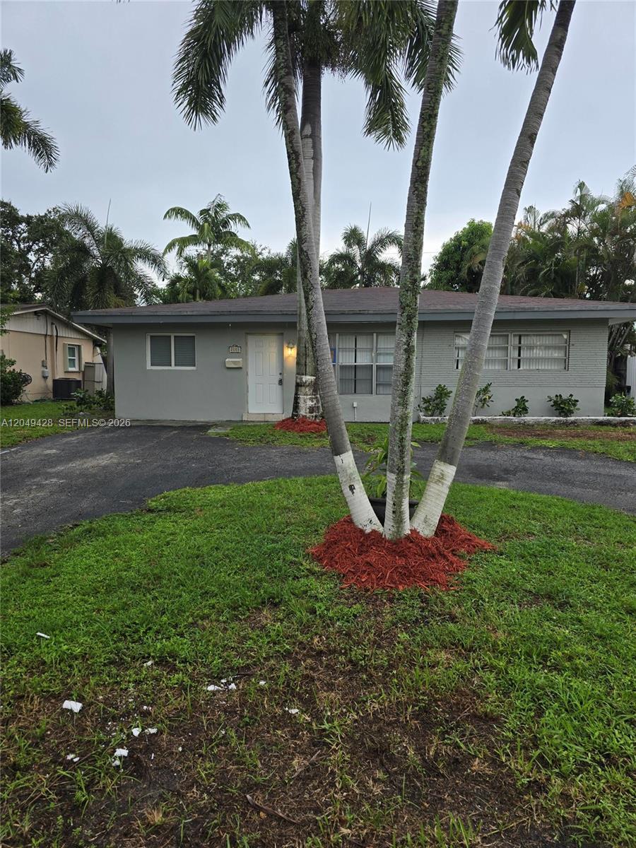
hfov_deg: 58.9
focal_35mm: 23
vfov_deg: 73.9
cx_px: 318
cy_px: 424
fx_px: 563
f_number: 1.7
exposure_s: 1/180
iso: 40
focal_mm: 6.3
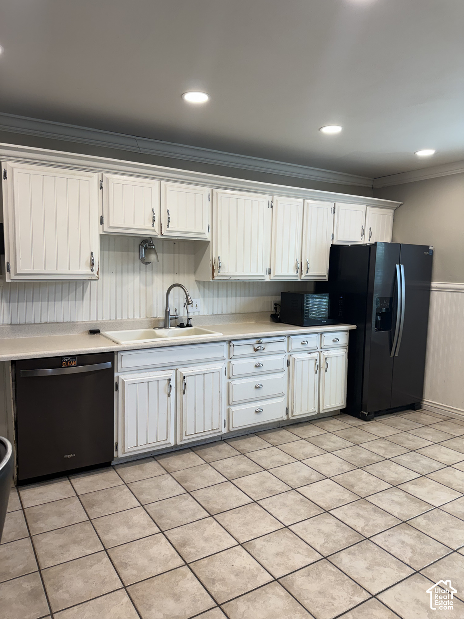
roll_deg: -1.6
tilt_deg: -6.2
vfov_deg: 71.6
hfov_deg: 56.8
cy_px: 310
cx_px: 232
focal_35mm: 24
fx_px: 429
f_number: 1.78
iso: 80
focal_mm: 6.76
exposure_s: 1/120
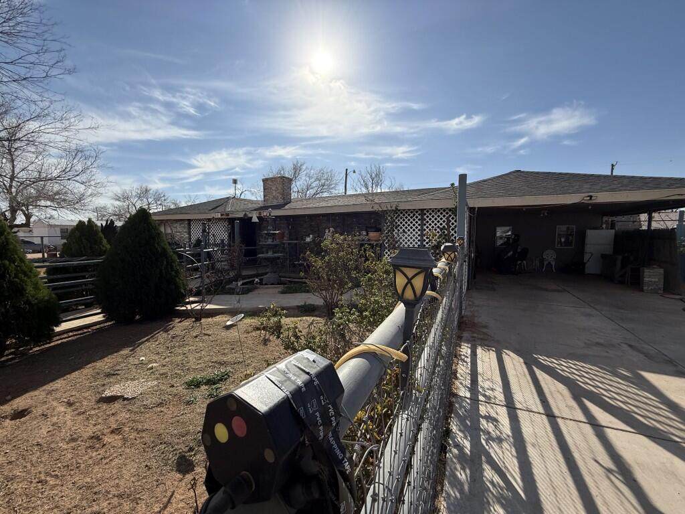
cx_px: 342
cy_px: 257
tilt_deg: -3.3
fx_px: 277
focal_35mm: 14
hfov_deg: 102.1
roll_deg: -0.4
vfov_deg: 85.7
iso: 50
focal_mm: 2.22
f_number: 2.2
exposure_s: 1/3460
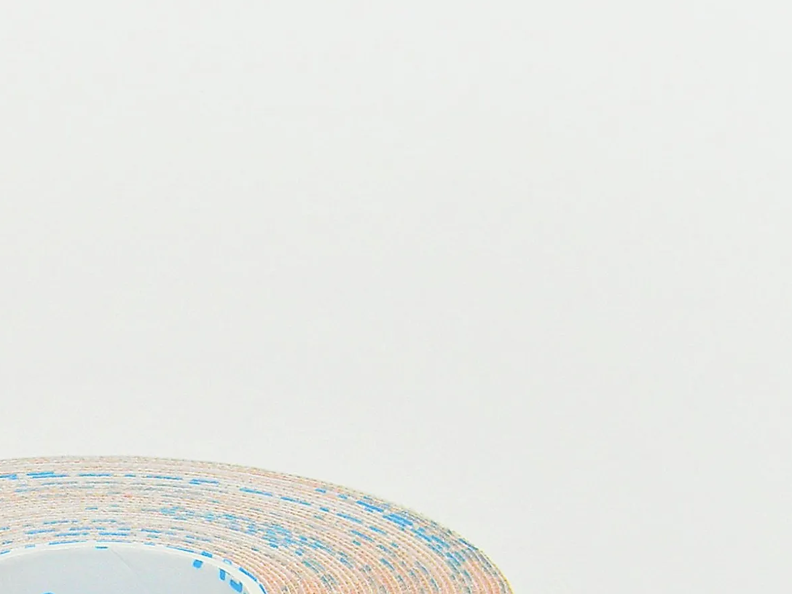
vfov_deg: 9.6
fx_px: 3501
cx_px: 179
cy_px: 696
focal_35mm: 153
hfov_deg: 12.9
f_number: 3.9
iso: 80
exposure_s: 1/406
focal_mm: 8.6
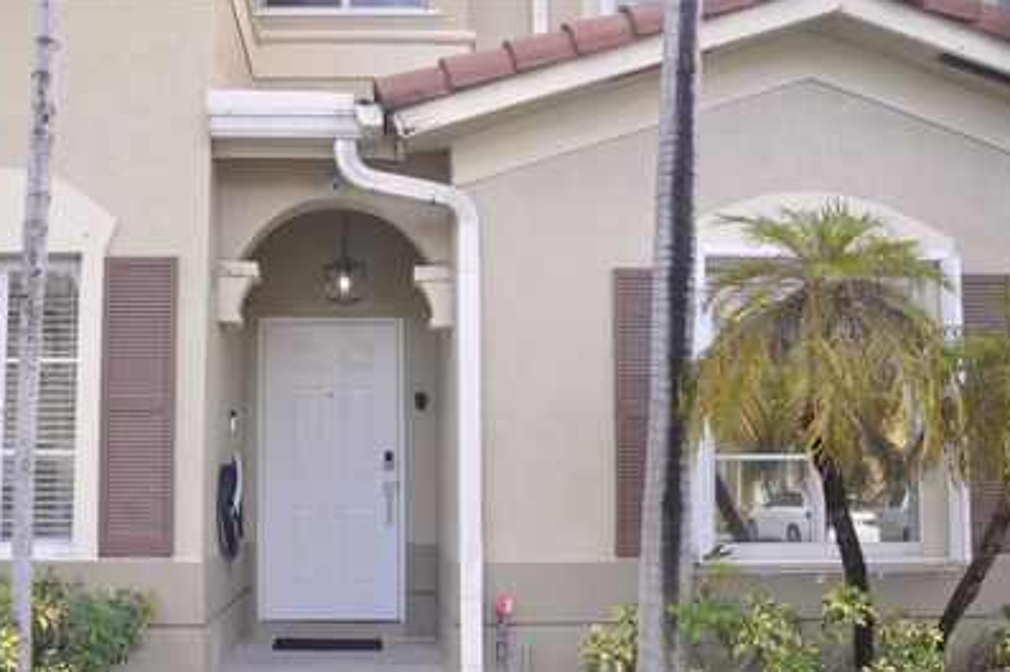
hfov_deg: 55.4
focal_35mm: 34
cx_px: 399
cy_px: 415
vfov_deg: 38.6
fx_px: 953
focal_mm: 18
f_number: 5.6
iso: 400
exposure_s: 1/125
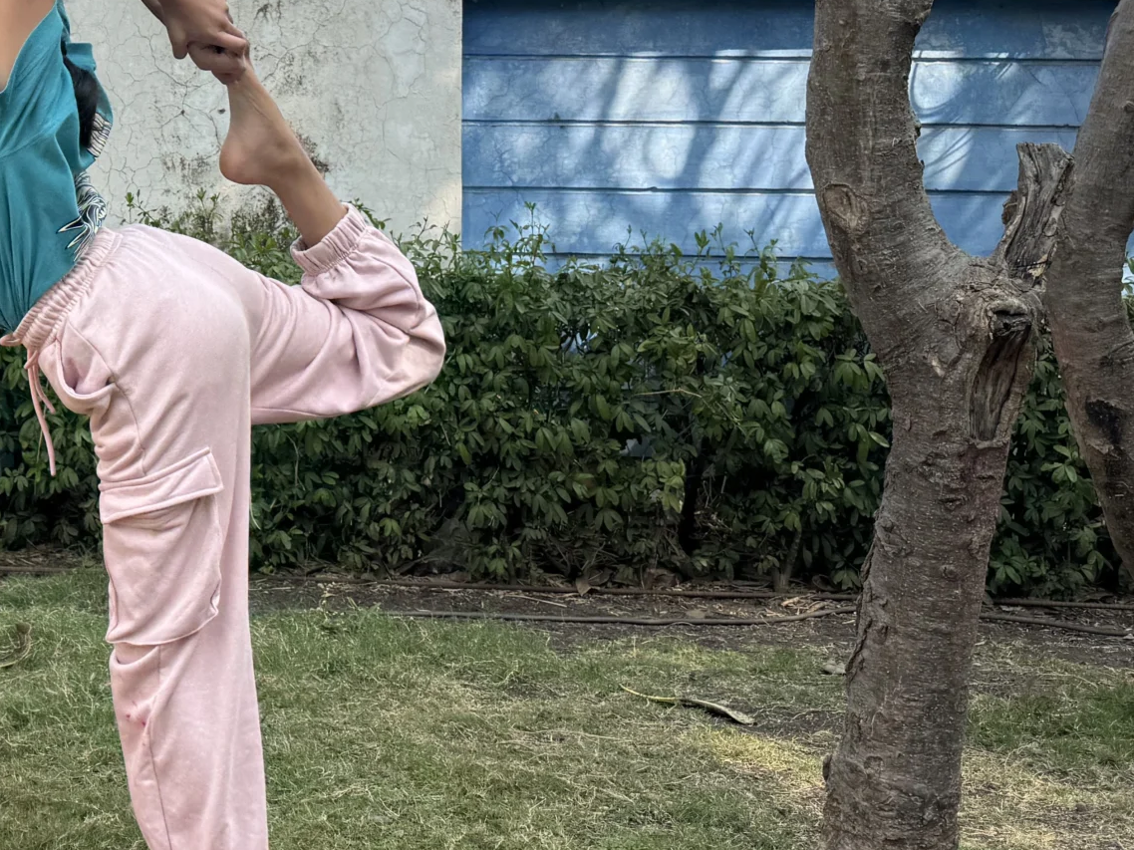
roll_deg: -0.9
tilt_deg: +2.9
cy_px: 130
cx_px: 94
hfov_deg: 33.5
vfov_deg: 26.4
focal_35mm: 54
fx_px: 1769
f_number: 1.78
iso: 80
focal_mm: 6.76
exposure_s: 1/2331
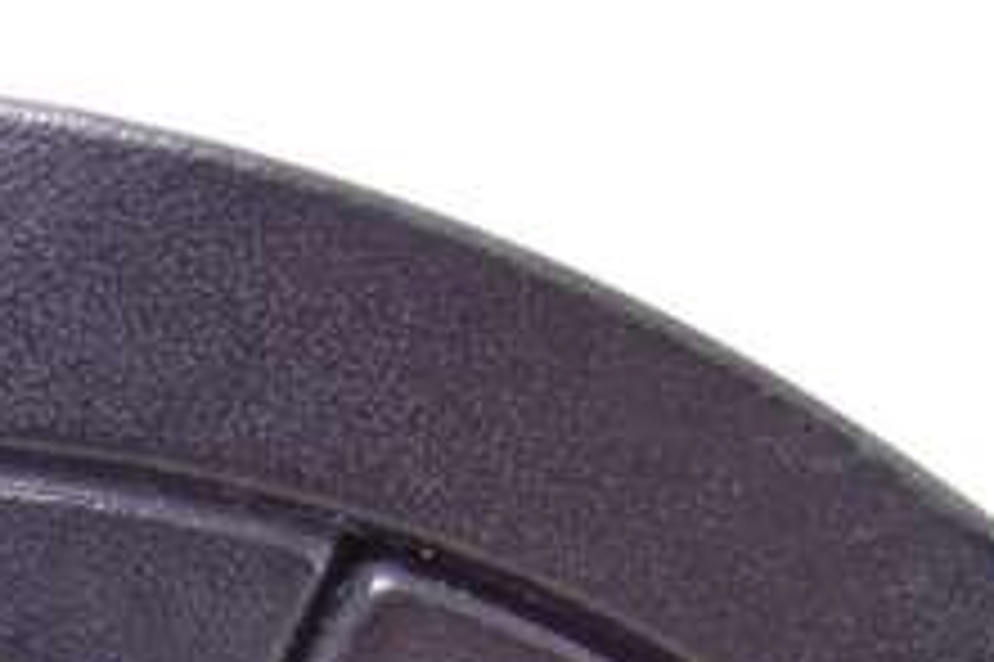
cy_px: 1092
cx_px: -337
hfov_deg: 18.2
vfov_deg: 12.3
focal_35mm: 104
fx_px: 2869
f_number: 1.8
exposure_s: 1/50
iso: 125
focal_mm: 10.4
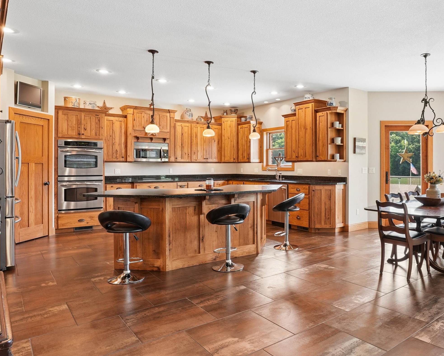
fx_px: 329
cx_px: 296
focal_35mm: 25
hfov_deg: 66.3
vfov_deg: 56.8
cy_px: 171
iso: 400
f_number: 9
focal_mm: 17
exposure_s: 1/20
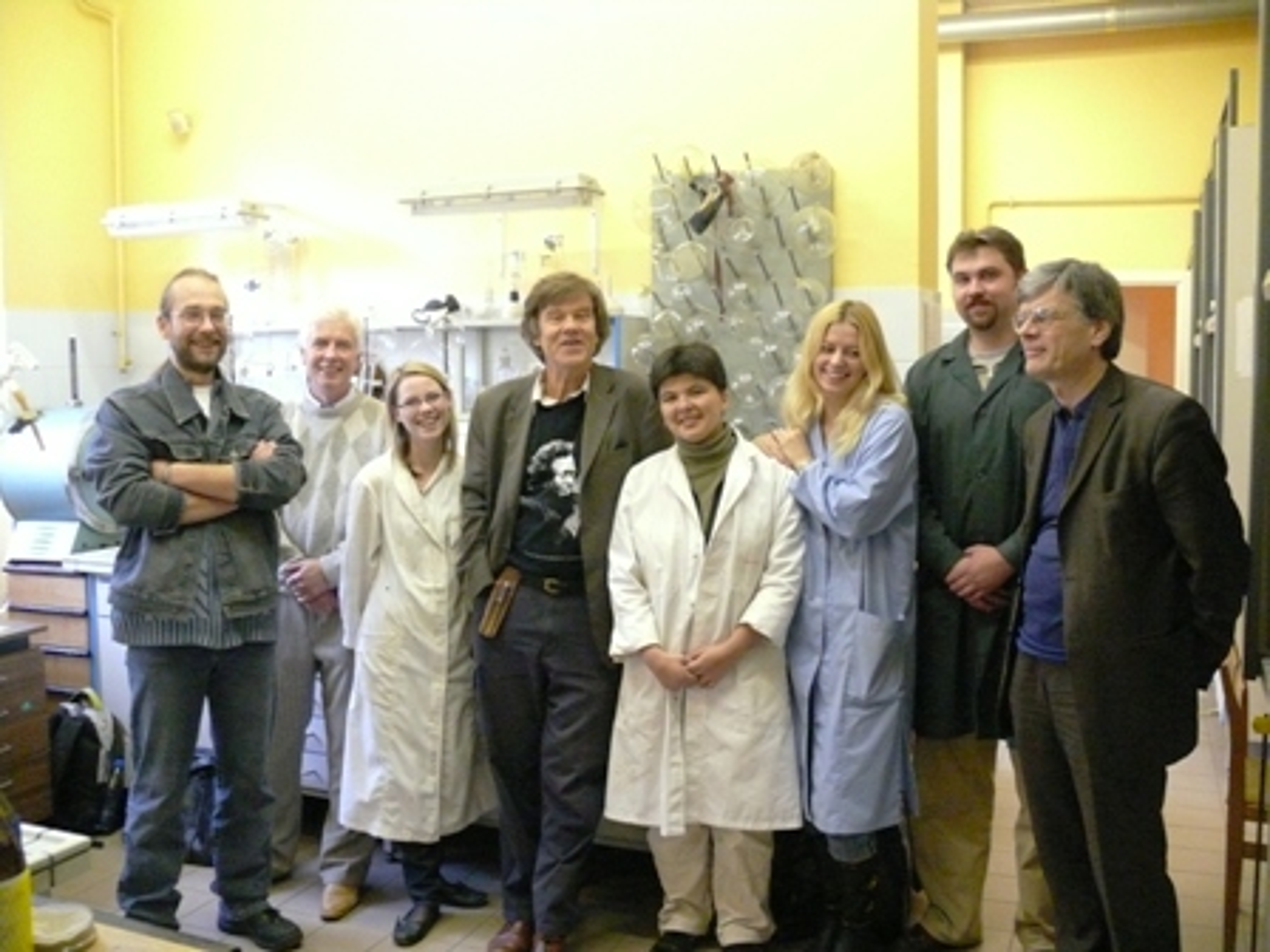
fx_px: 1284
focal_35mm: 35
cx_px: 635
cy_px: 476
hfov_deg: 52.6
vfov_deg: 40.7
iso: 800
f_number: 2.8
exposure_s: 1/50
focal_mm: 7.4
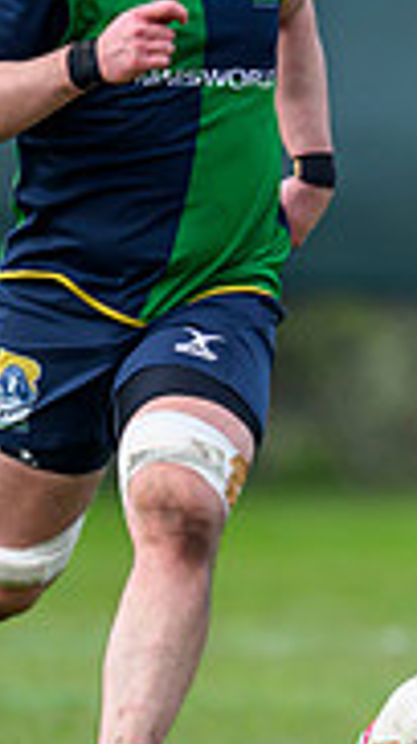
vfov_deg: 0.9
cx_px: 831
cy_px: 317
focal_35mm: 2396
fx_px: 47230
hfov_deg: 0.5
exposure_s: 1/1600
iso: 500
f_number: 4
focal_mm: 560
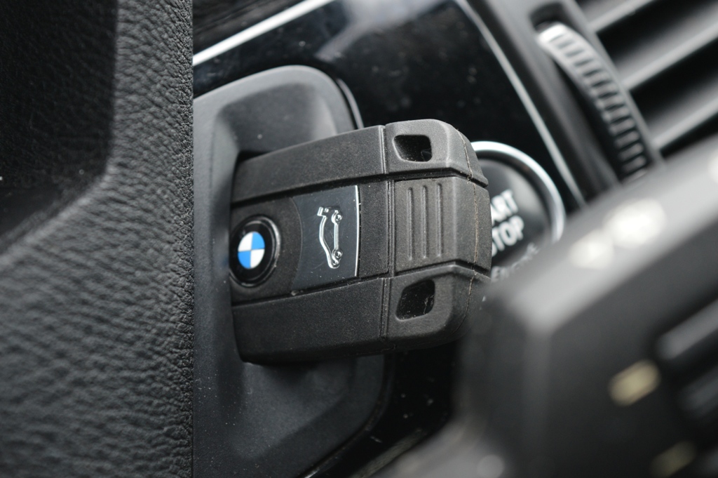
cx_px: 359
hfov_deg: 24.6
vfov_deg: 16.5
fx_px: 1644
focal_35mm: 82
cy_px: 239
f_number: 5.6
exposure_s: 1/15
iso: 640
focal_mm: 55
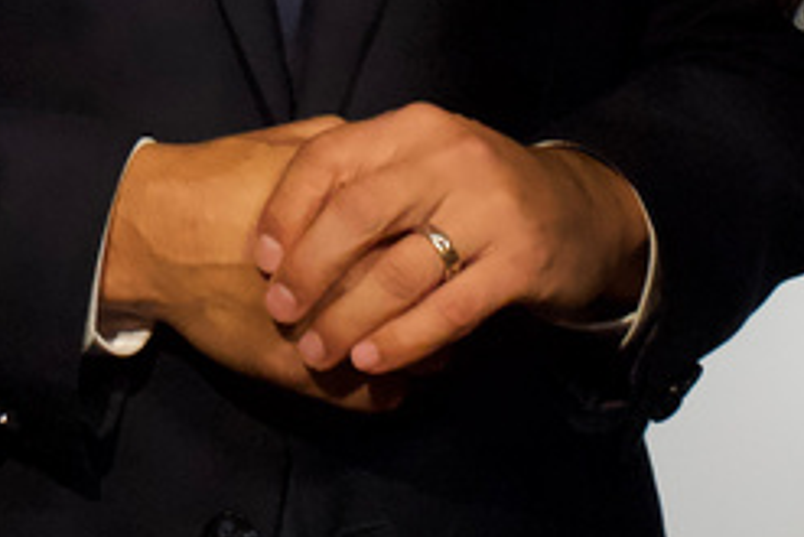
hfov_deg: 11.8
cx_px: 163
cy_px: -550
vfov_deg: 7.6
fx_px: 3888
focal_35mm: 174
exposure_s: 1/500
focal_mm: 42
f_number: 6.3
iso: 10000
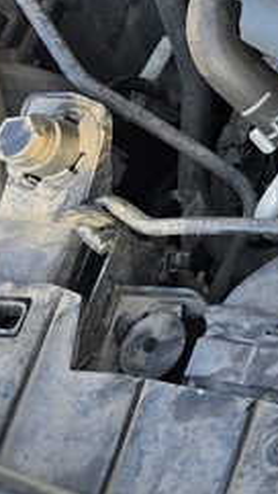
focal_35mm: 106
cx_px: 865
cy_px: -253
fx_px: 1390
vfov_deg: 18.0
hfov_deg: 9.0
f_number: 1.7
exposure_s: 1/180
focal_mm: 6.3
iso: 32
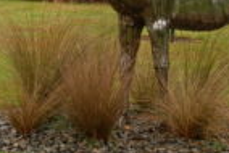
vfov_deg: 6.8
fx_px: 1280
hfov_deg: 10.2
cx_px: 140
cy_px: -52
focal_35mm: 201
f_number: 5.6
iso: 200
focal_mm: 38
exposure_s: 1/125
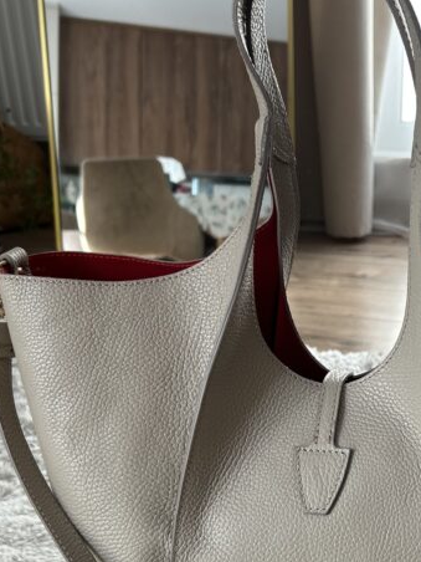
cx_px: 346
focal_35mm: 46
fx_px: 746
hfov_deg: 30.6
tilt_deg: -24.6
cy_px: 395
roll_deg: +0.5
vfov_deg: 40.5
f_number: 1.5
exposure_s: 1/121
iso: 40
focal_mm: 5.7
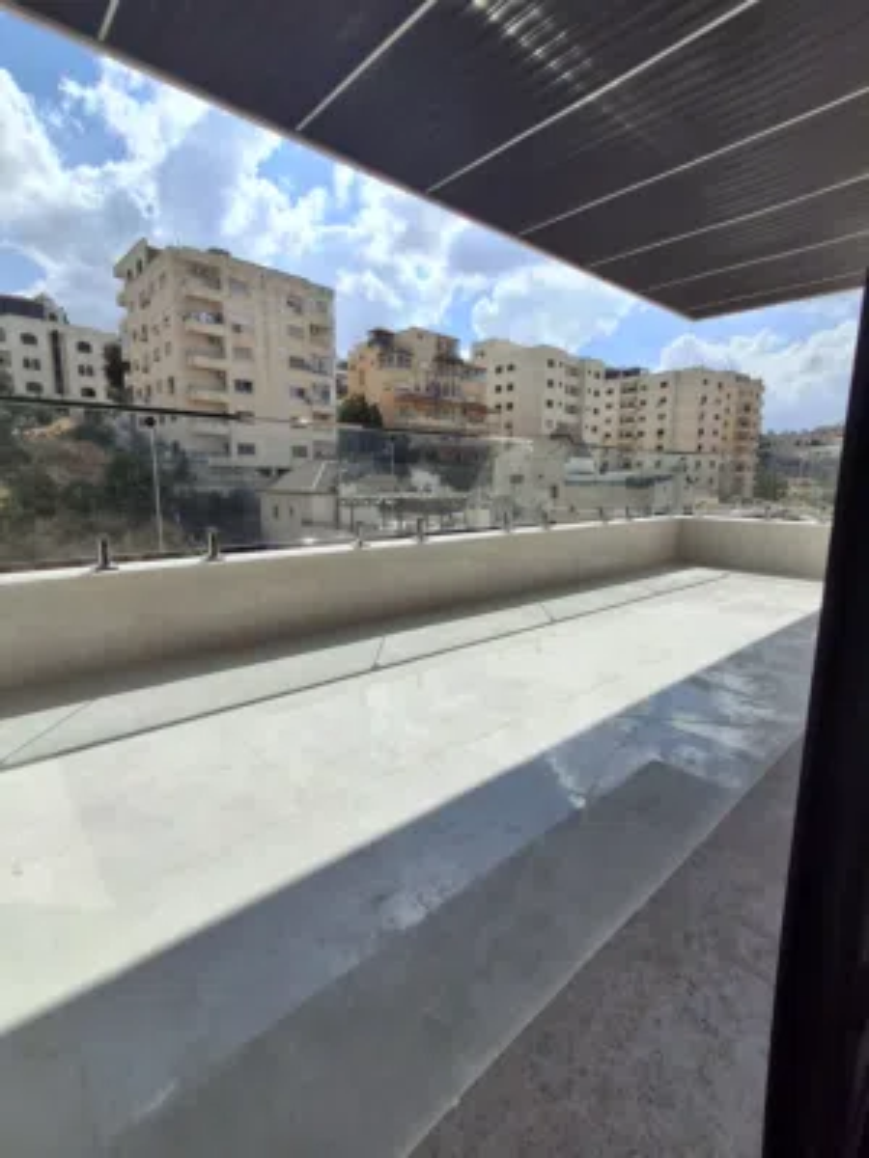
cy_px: 579
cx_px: 434
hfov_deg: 78.1
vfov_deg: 94.5
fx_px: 536
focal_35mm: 16
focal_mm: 1.64
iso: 40
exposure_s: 1/3472
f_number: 2.2
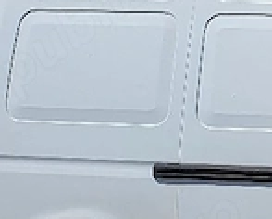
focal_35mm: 138
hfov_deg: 12.7
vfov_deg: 11.2
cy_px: 43
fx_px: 1112
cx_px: 481
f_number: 2.4
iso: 50
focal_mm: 4.32
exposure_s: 1/5000
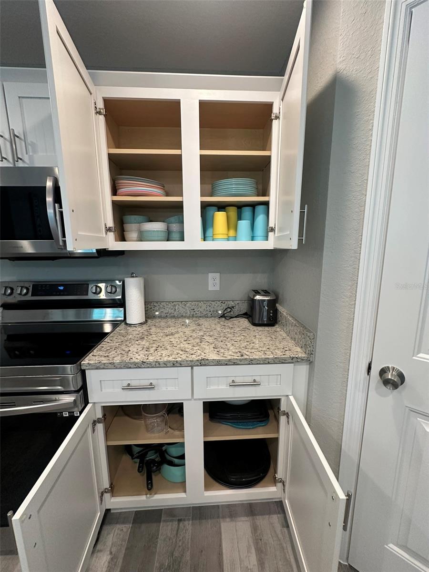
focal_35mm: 14
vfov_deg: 102.1
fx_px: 231
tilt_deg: -9.2
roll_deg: -0.2
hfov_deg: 85.7
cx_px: 214
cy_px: 286
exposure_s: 1/120
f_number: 2.2
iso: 250
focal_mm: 2.22
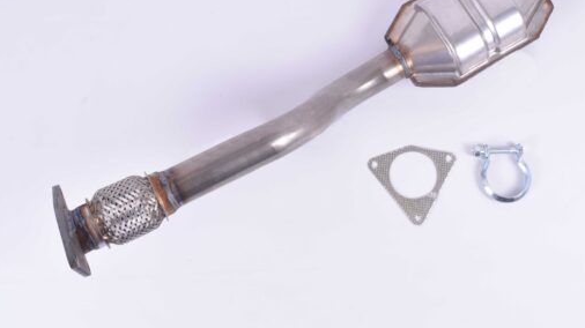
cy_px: 115
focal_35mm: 47
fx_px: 723
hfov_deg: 43.9
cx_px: 345
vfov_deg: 25.5
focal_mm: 25
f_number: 16
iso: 400
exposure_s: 1/60
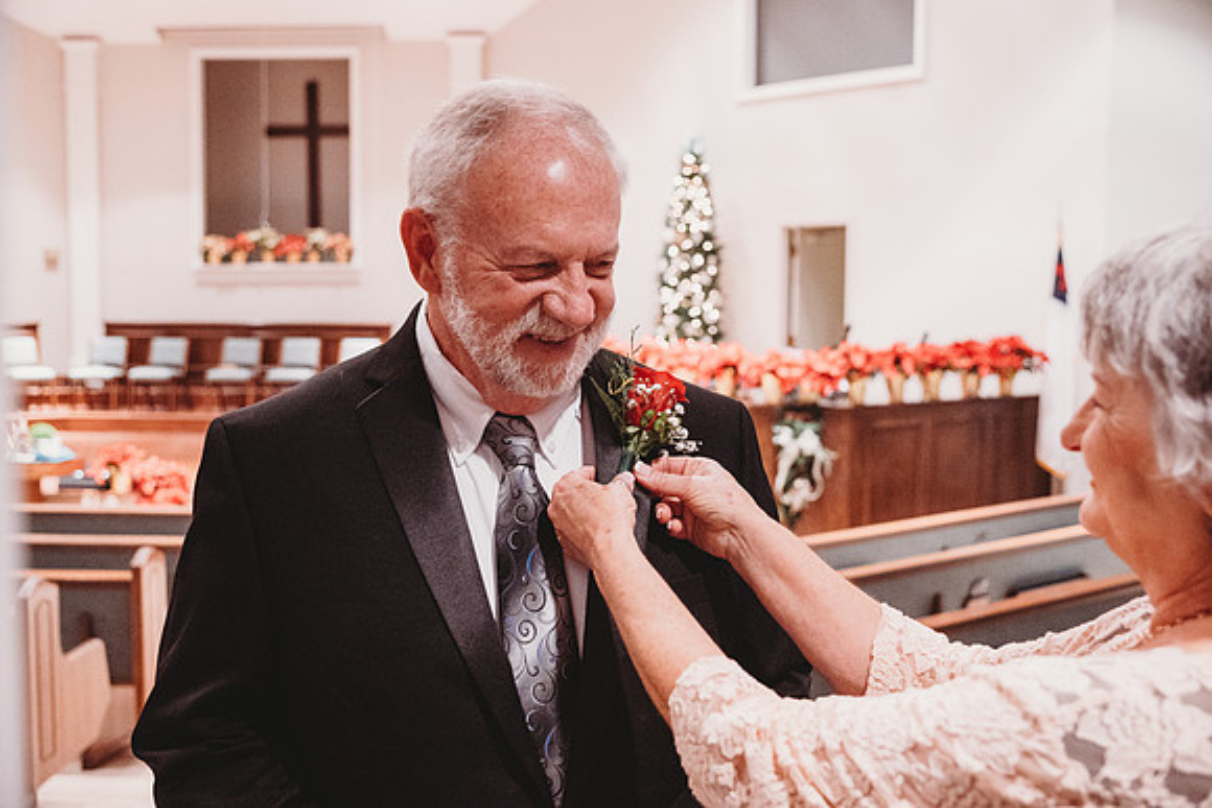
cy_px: 404
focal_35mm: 44
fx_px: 1482
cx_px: 606
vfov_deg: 30.5
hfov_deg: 44.5
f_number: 4
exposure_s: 1/125
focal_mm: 44
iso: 5000
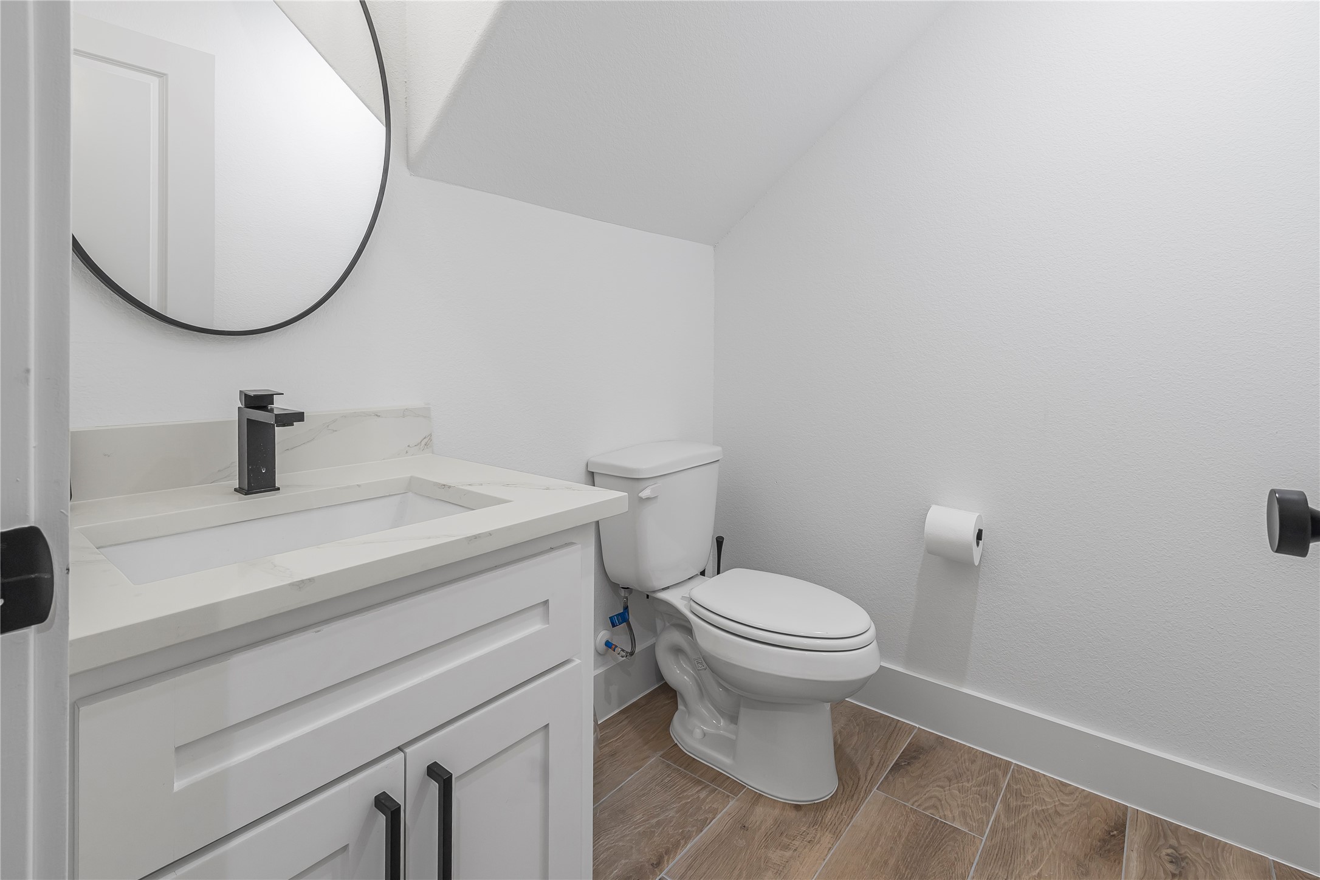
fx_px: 605
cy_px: 440
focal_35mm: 16
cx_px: 660
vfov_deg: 72.1
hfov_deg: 95.0
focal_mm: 11
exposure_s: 1/4
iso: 100
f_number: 8
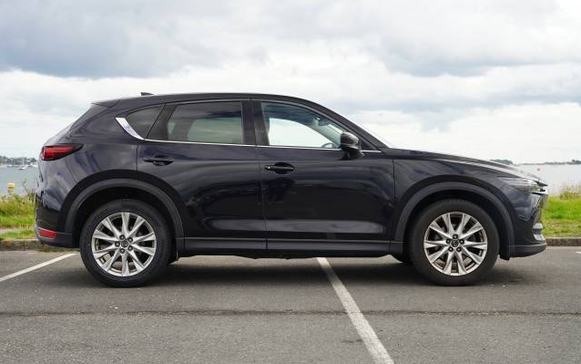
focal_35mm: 47
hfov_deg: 42.9
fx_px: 740
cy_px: 177
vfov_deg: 27.6
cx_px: 290
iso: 100
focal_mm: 45.7
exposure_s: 1/100
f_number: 6.3
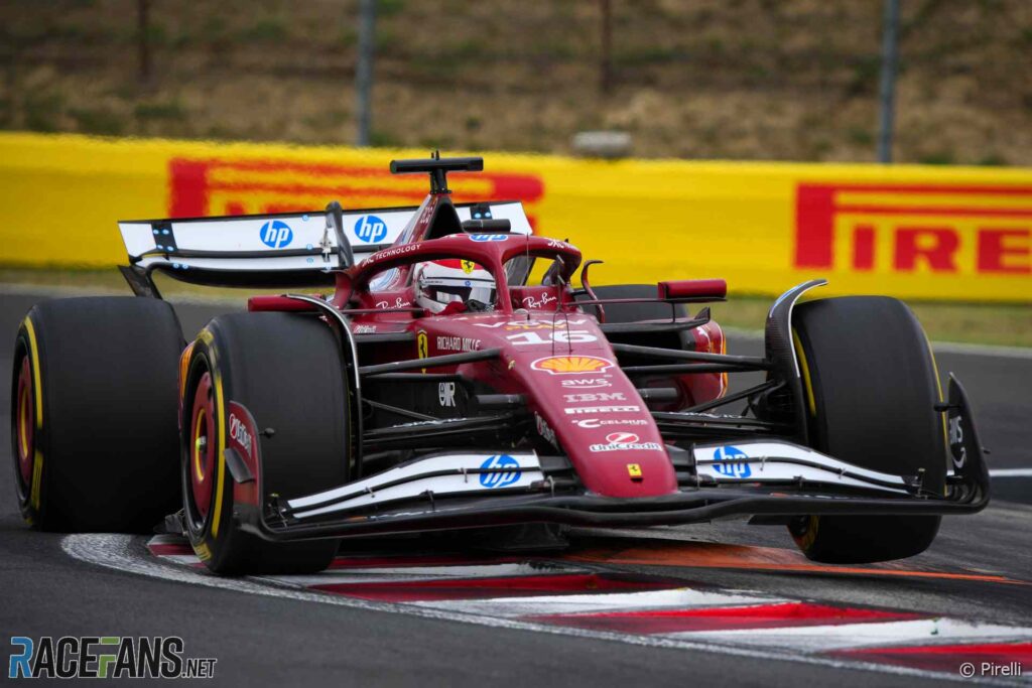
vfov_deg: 3.1
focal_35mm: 448
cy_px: 344
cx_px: 516
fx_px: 12844
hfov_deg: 4.6
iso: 400
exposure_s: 1/800
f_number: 7.1
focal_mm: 448
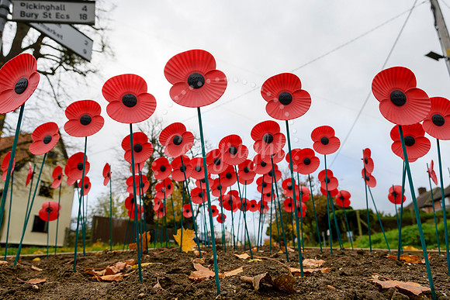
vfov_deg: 50.4
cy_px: 150
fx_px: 319
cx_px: 225
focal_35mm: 26
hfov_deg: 70.4
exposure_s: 1/350
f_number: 4.8
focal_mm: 17
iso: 400
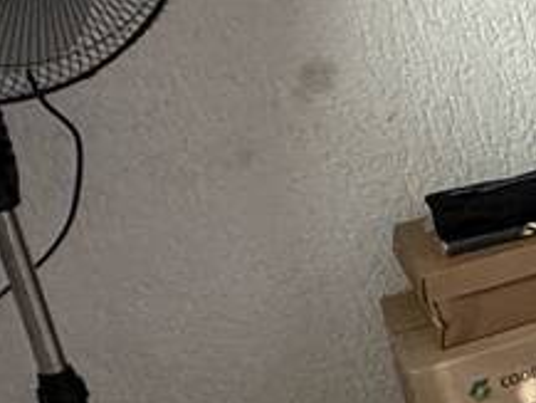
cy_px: 7
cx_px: 1393
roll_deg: +0.6
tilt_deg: -17.8
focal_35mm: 93
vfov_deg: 15.6
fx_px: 1441
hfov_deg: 13.3
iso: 200
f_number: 2.2
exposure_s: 1/60
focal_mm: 2.22
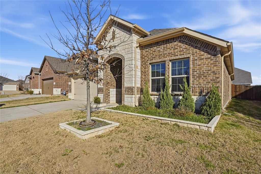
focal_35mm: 16
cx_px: 130
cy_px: 87
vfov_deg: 73.7
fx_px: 116
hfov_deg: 96.8
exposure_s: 1/6400
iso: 160
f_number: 9
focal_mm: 16
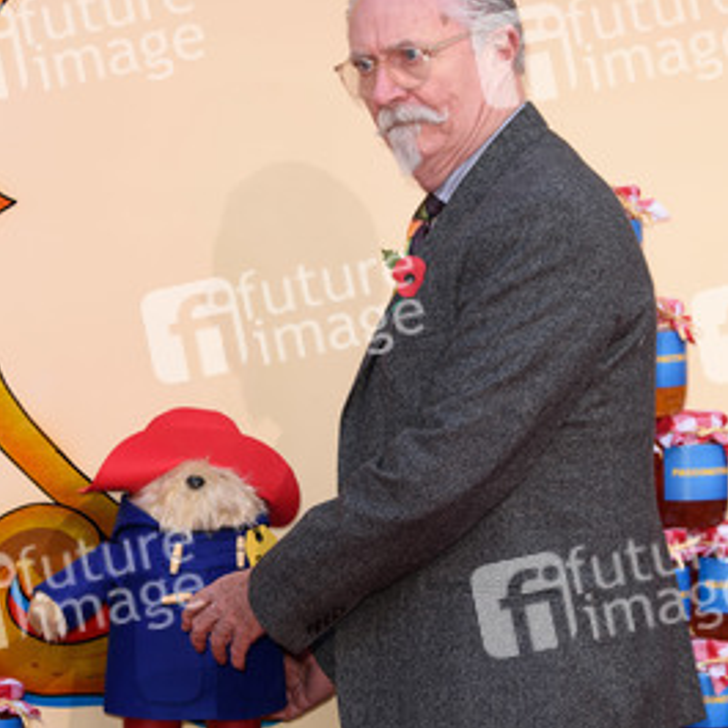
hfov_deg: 8.3
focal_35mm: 212
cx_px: 364
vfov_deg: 8.3
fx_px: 5044
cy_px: 456
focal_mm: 165
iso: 320
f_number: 5.6
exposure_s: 1/250
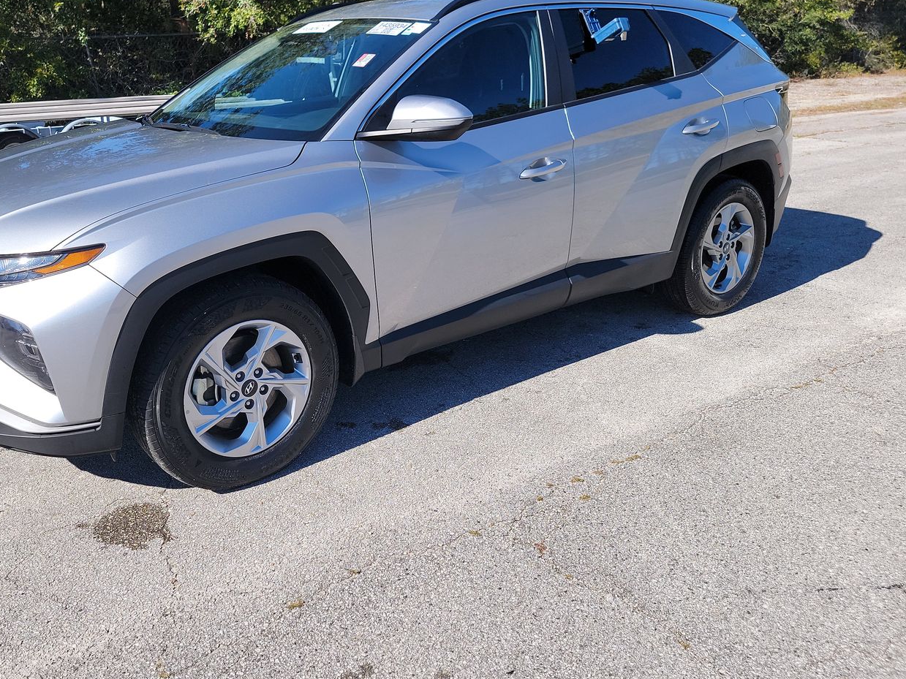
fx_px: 811
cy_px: 253
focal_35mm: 31
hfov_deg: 57.8
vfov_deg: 45.0
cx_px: 357
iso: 50
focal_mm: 6.7
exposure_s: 1/641
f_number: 1.8
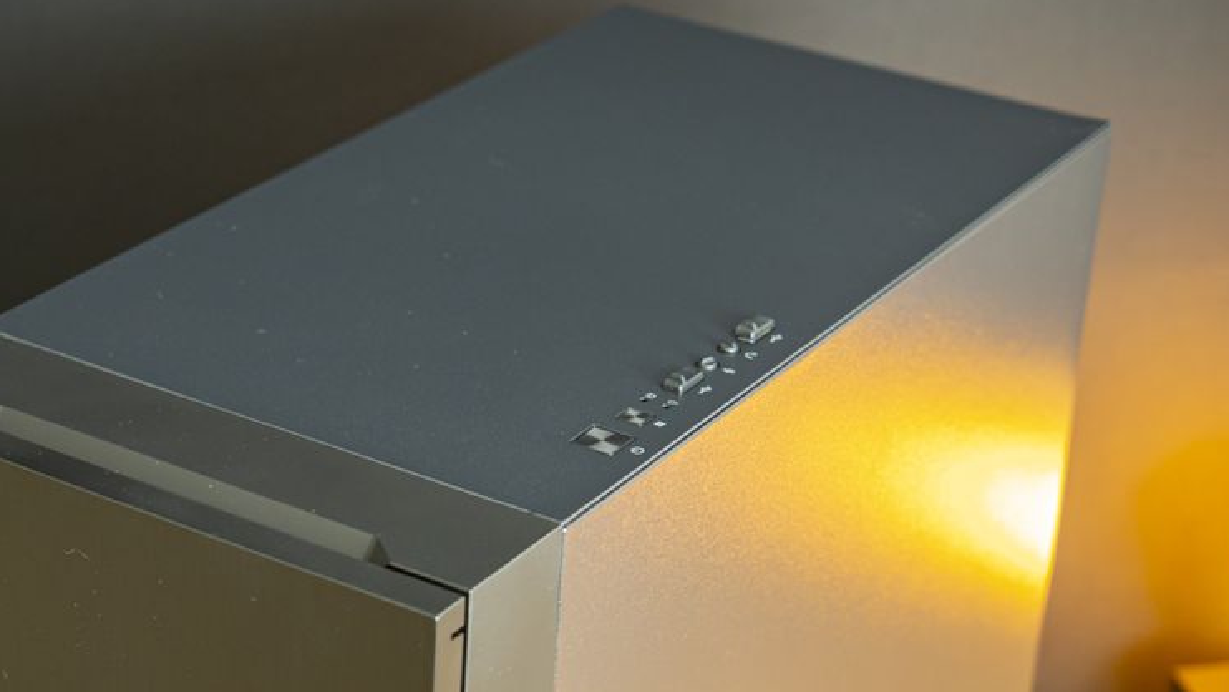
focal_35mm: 95
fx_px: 3096
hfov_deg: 22.4
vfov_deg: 12.7
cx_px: 448
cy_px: 402
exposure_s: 1/15
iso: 640
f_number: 2.8
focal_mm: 35
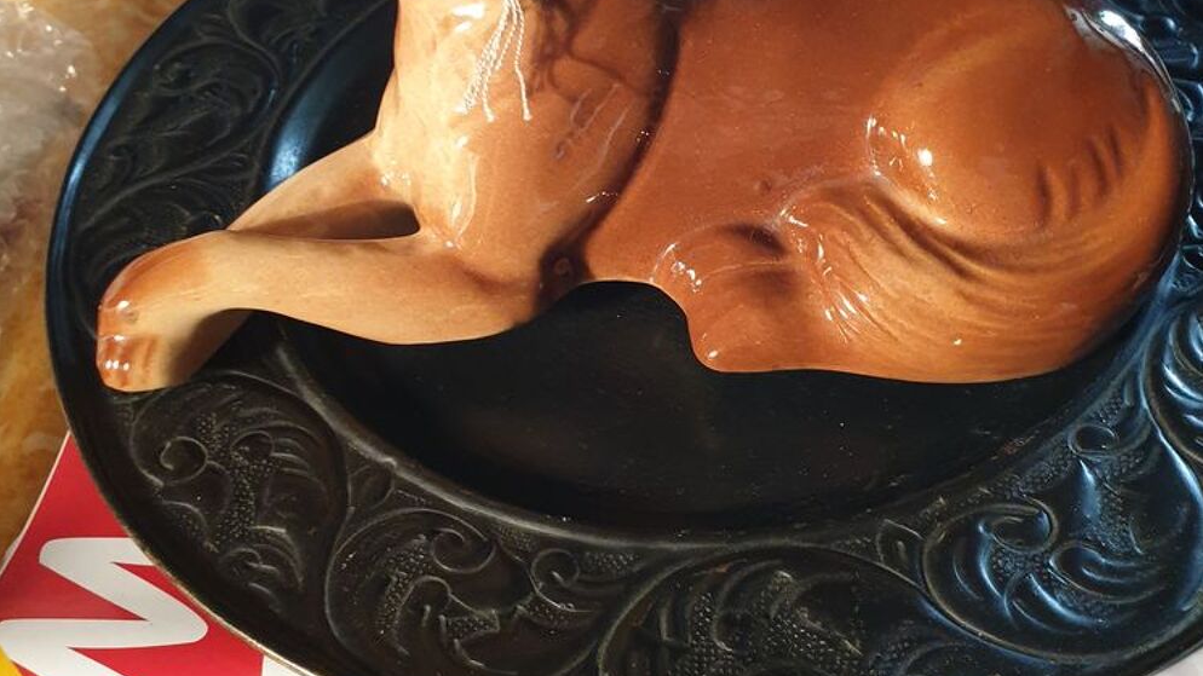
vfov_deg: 30.6
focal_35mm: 38
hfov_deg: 52.8
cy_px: 159
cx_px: 603
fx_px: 1212
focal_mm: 4.3
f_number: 2.4
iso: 320
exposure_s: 1/33
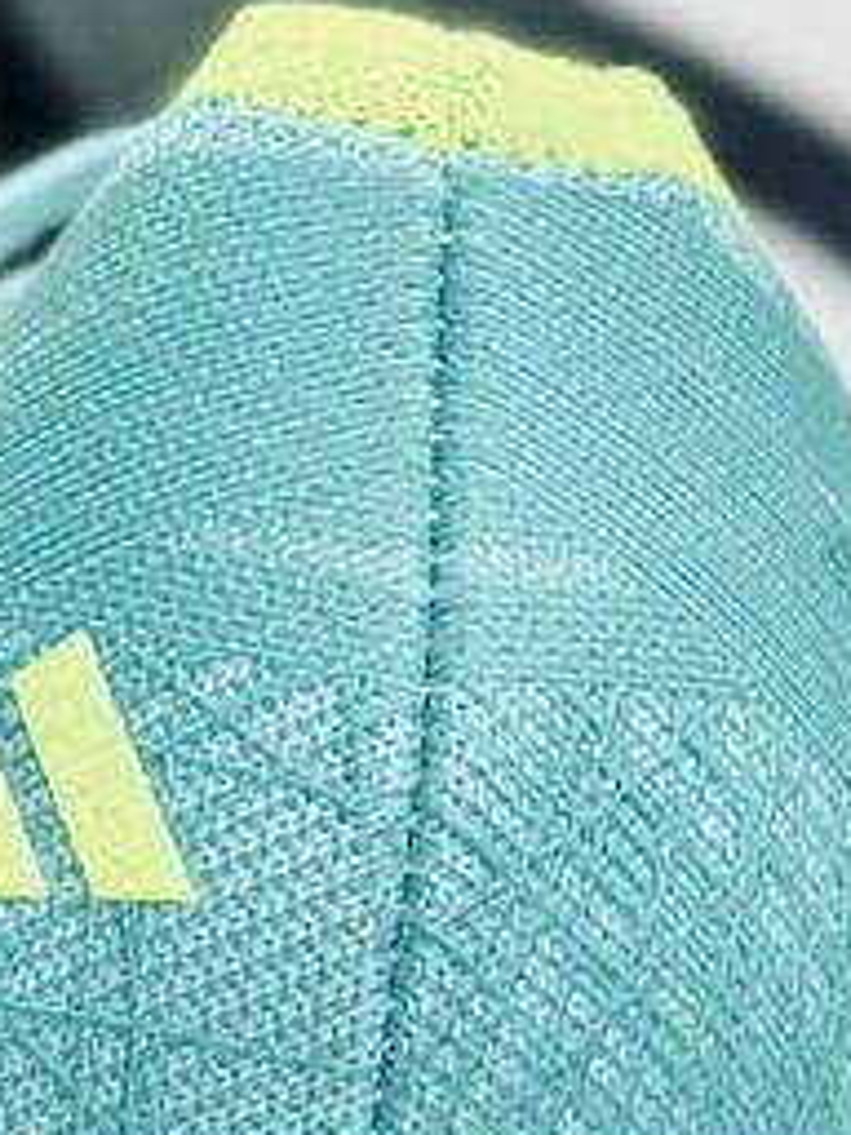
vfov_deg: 11.2
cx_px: 319
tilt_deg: -60.0
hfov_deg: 8.5
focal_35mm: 175
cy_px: 1139
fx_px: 5736
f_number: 1.78
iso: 64
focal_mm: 6.86
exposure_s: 1/100
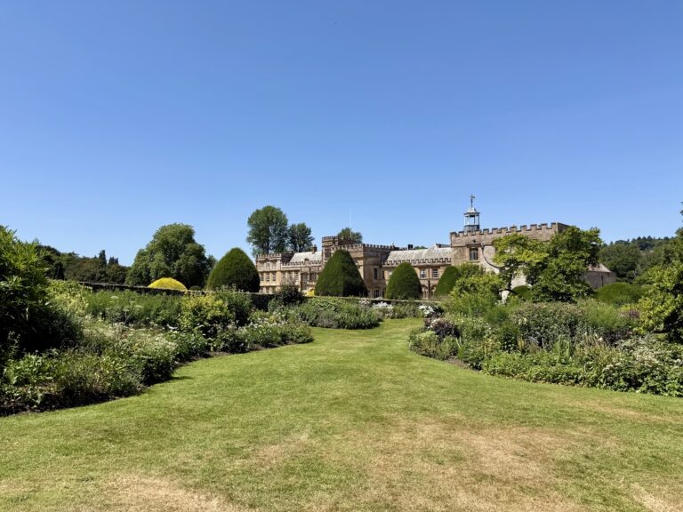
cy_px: 256
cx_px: 342
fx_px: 474
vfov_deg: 56.8
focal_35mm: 24
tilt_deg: +4.5
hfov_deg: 71.6
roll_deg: +0.7
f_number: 1.78
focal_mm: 6.76
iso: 80
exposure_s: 1/4975
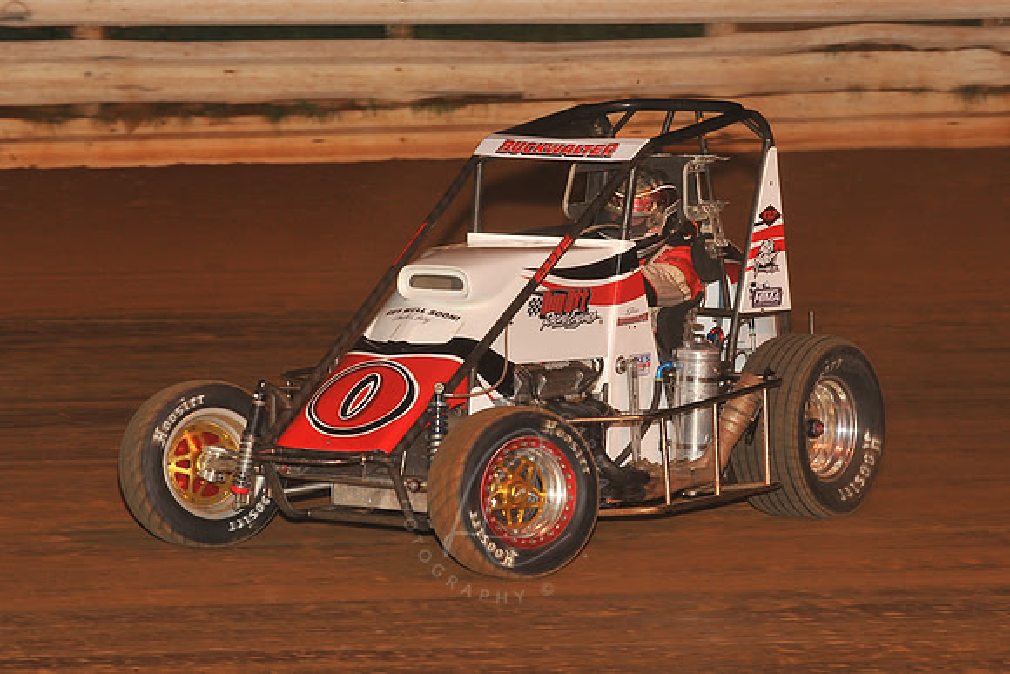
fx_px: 3508
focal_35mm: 125
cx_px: 505
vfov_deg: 11.0
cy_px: 337
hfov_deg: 16.4
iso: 1000
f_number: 6.3
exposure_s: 1/320
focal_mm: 125
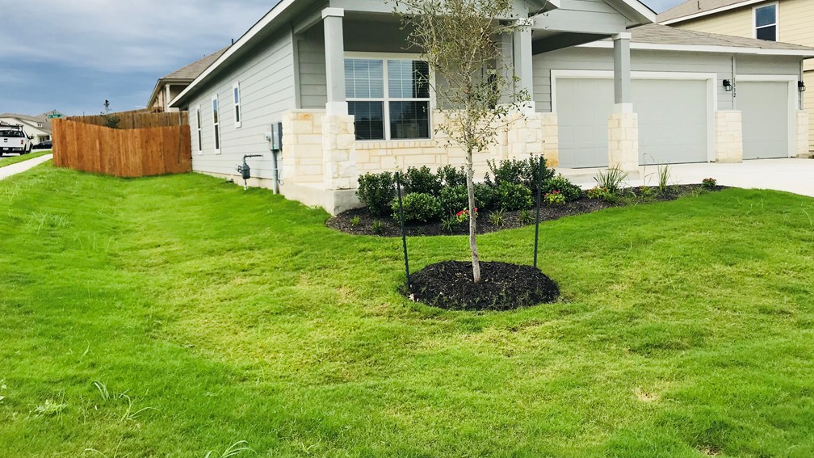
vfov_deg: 37.6
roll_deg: +1.5
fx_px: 669
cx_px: 408
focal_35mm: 31
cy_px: 181
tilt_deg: -0.8
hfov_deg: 62.6
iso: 20
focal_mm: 3.99
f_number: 1.8
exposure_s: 1/1842
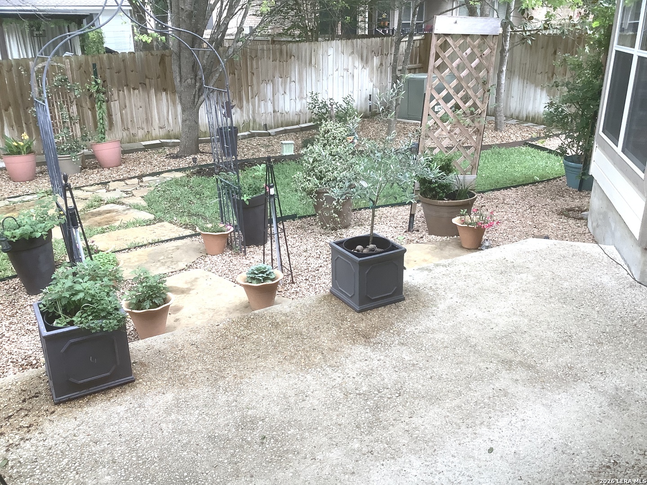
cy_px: 242
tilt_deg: -21.4
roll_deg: -0.6
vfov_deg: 45.4
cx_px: 324
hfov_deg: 58.4
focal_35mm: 31
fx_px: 579
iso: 80
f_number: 2.4
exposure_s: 1/120
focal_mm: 3.3
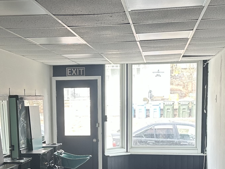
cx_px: 90
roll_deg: +0.7
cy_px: 150
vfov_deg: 20.3
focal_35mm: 71
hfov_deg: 27.3
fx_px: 462
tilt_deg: -7.0
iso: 125
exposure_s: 1/121
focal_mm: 6.86
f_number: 1.78
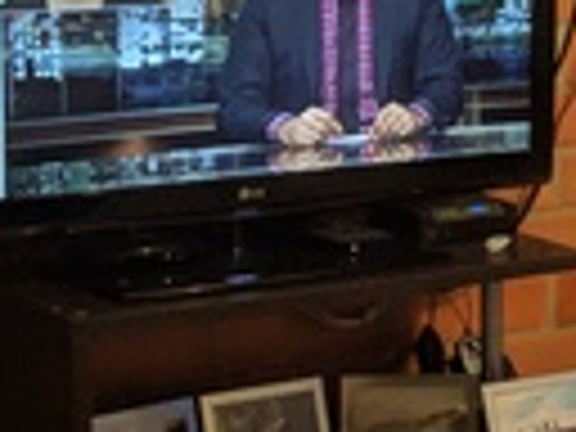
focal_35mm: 162
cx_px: 1076
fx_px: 2696
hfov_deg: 11.3
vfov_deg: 9.2
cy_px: 302
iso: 545
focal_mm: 4.67
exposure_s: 1/75.7
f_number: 2
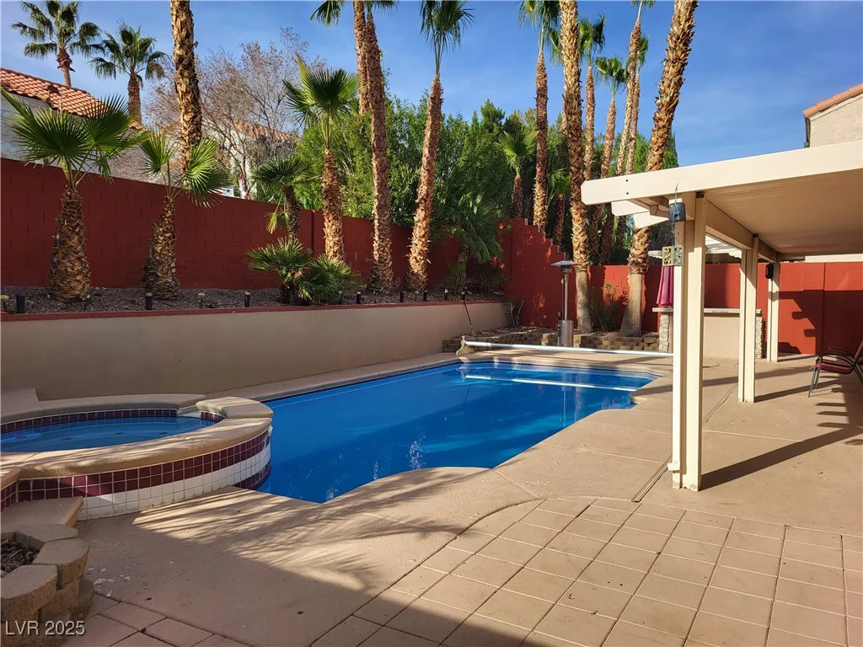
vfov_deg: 53.1
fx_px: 648
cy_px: 324
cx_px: 432
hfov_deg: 67.3
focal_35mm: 26
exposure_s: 1/1839
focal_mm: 5.4
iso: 40
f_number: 1.8
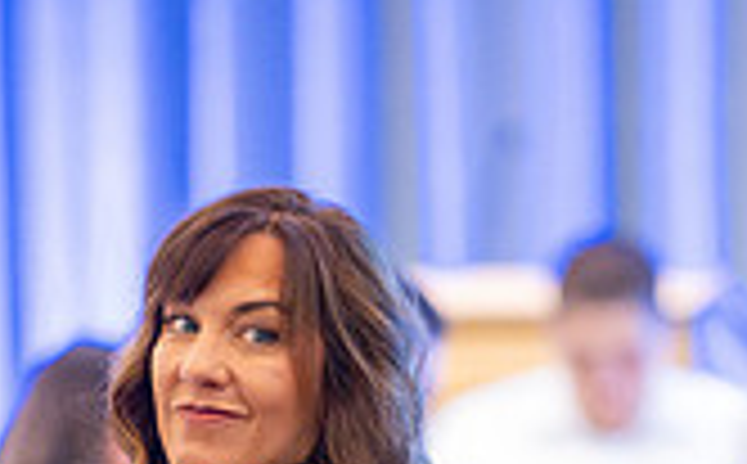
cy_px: 750
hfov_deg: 5.6
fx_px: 7619
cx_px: 306
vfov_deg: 3.5
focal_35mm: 375
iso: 6400
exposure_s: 1/500
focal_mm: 105
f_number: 1.4
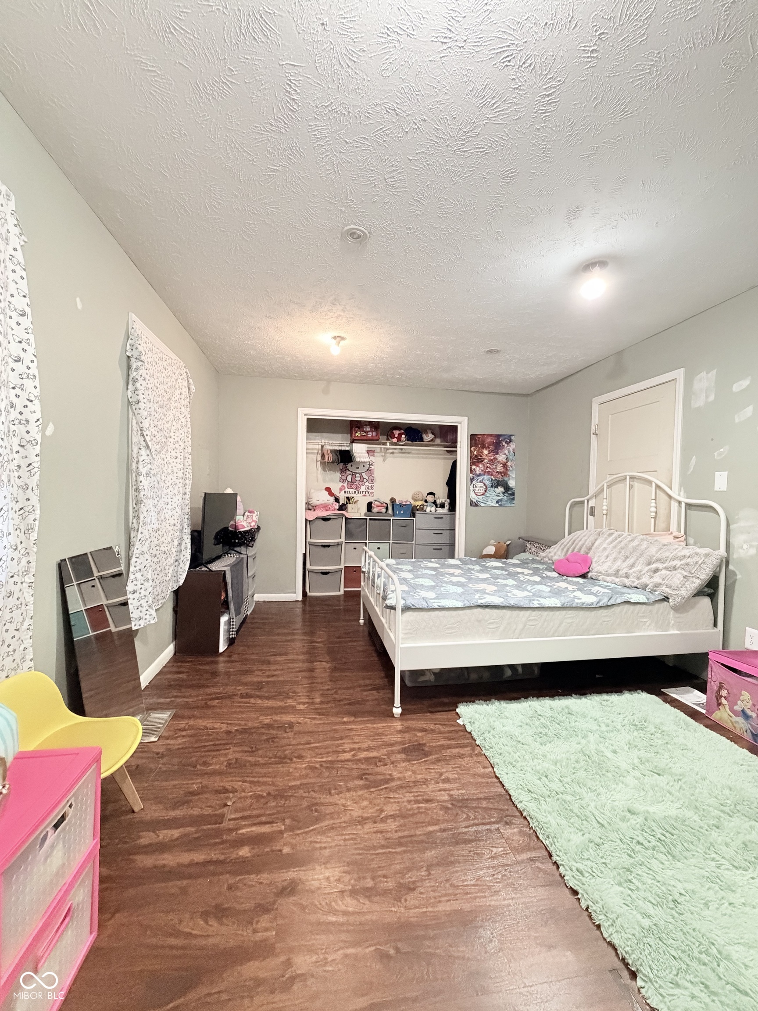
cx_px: 379
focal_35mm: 14
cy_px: 506
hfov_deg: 85.7
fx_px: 409
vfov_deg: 102.1
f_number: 2.2
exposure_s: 1/60
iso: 800
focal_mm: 2.22
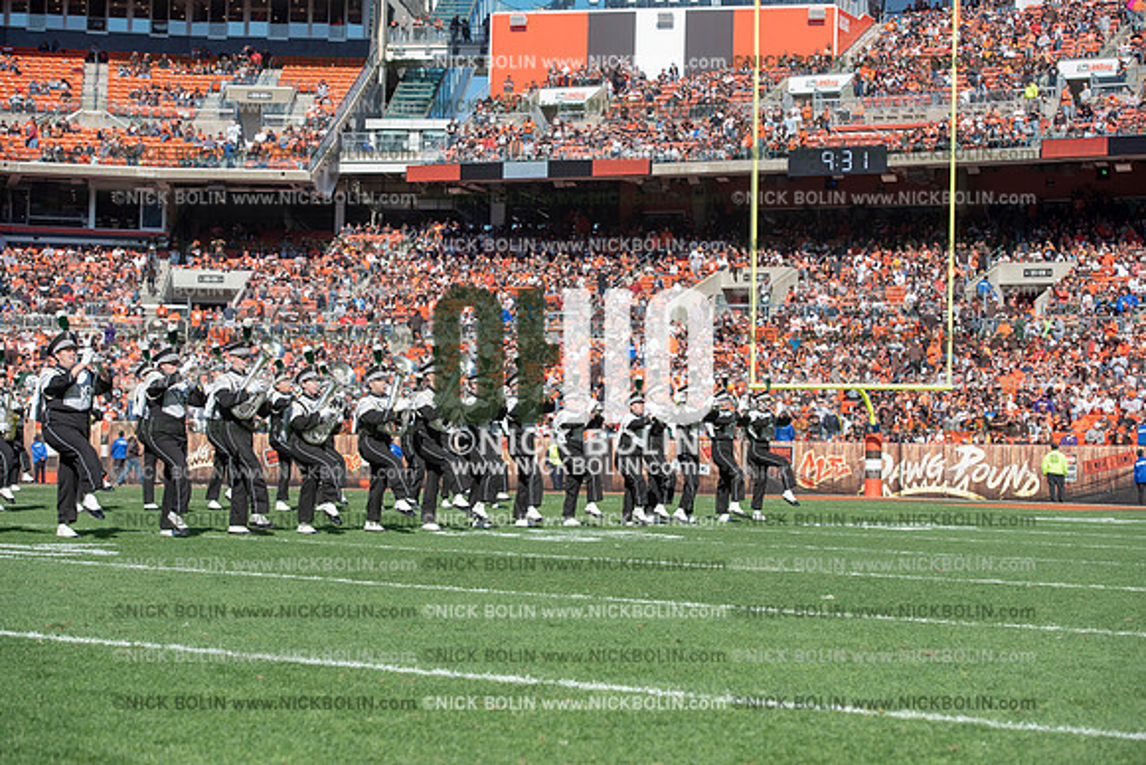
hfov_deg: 28.8
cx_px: 573
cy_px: 382
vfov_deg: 19.5
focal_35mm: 70
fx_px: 2229
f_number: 5
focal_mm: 70
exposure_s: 1/2000
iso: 400
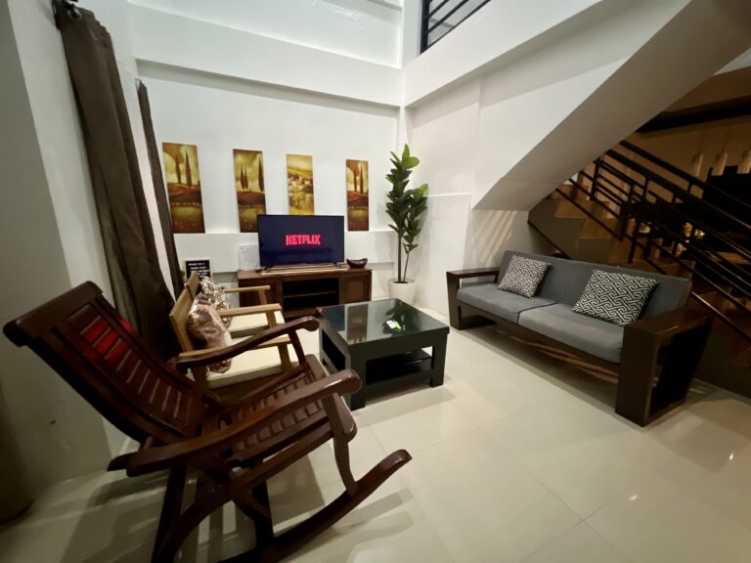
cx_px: 376
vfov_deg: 89.9
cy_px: 282
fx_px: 282
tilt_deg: -14.4
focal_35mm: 13
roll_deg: -0.9
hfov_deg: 106.2
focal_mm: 1.57
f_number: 1.8
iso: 1250
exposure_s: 1/35
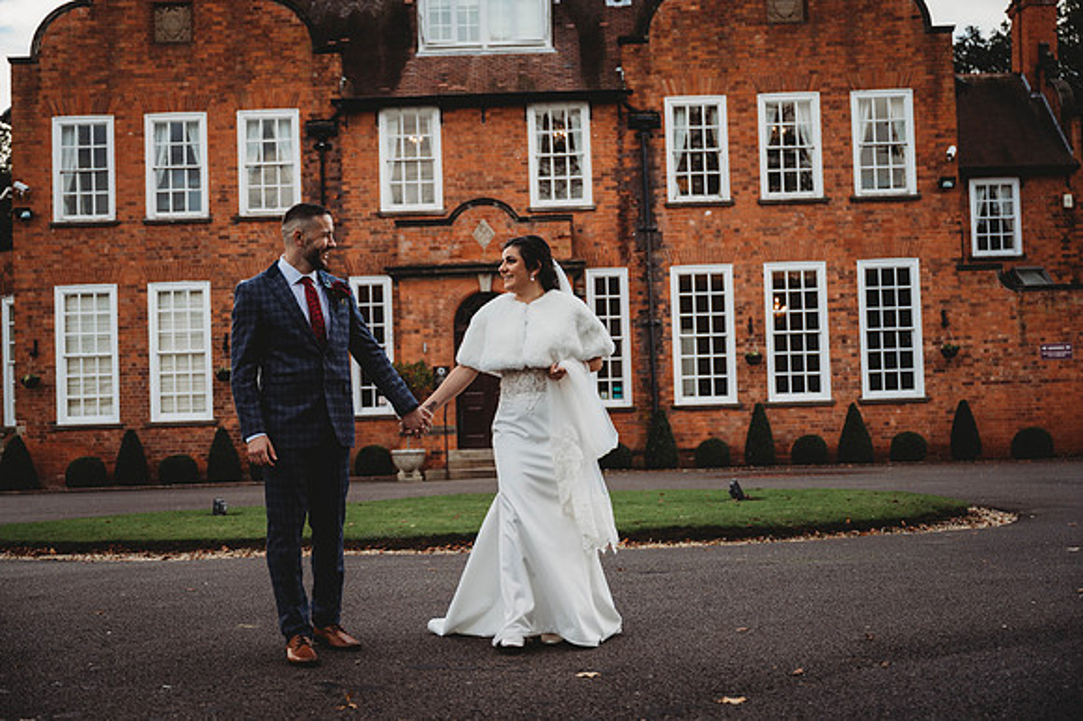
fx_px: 1383
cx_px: 542
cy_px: 360
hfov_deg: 42.8
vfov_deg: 29.2
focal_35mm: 46
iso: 100
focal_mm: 46
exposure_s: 1/200
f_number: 2.8
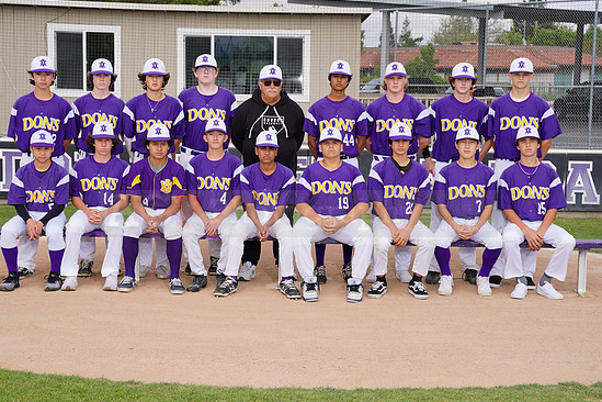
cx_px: 285
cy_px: 205
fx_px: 1237
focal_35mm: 74
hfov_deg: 27.3
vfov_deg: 18.4
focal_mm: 70
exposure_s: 1/250
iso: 200
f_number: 9
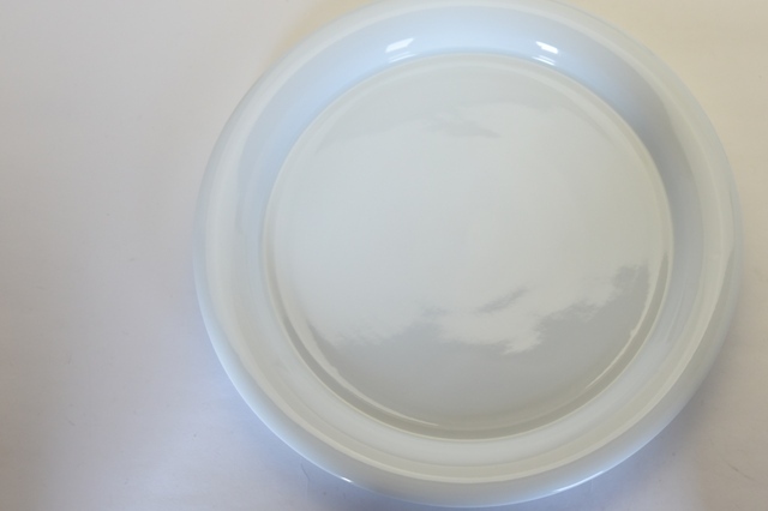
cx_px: 384
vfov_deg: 35.0
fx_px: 810
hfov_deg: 50.7
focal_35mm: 38
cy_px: 256
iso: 1000
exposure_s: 1/125
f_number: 6.3
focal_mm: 38
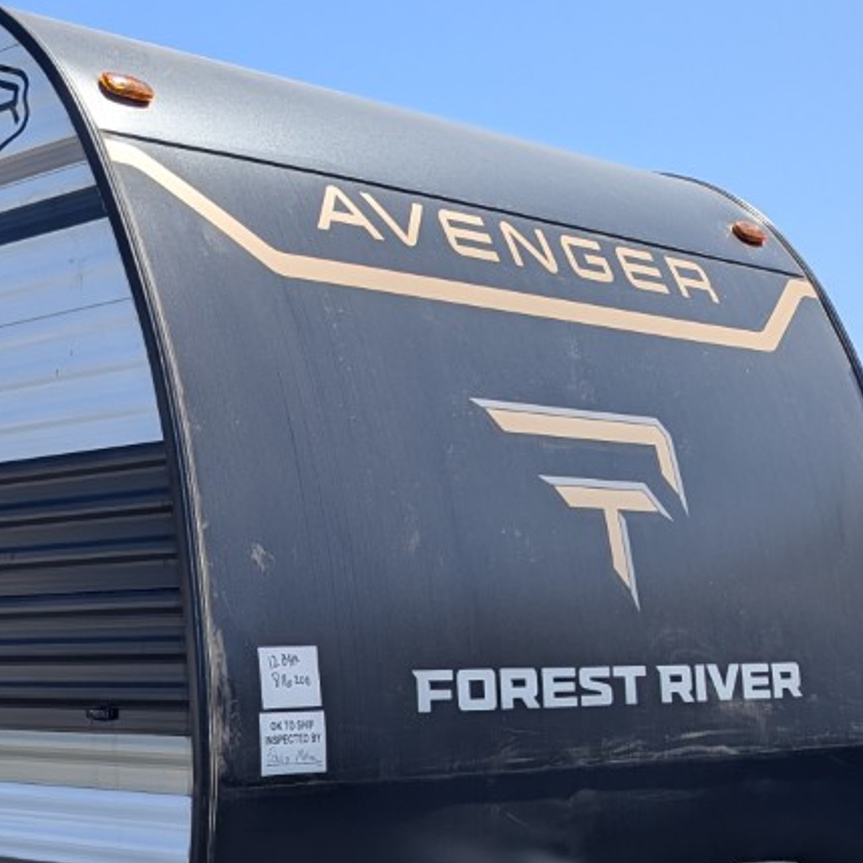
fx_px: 1946
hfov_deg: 24.4
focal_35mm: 69
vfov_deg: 24.4
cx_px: 118
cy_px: 736
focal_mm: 6.81
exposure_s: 1/1825
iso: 47
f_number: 1.85
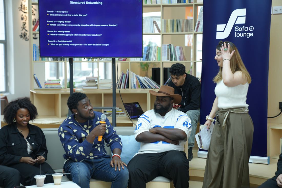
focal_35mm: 70
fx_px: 548
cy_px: 94
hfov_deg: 28.8
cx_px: 141
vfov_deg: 19.5
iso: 500
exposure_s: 1/125
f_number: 2.8
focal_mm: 70
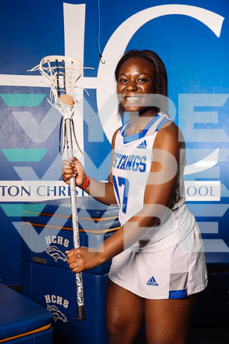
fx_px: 430
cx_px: 116
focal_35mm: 45
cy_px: 174
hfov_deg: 29.8
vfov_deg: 43.6
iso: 200
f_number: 7.1
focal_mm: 44
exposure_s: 1/250
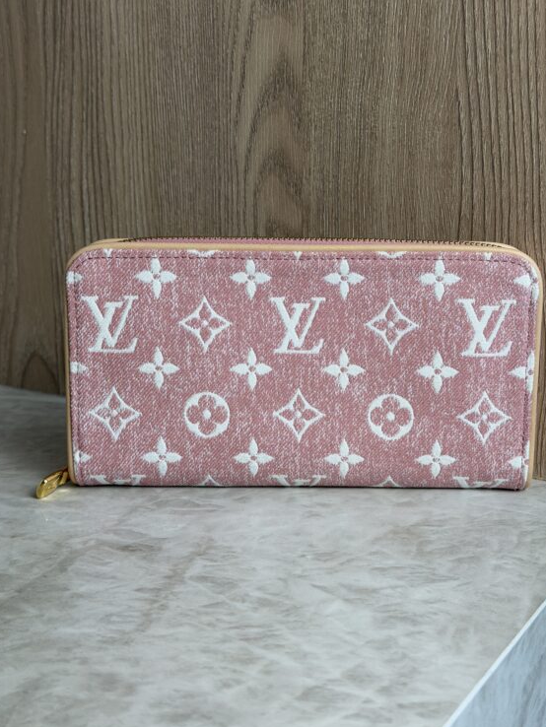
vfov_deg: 36.8
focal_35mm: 52
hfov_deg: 28.0
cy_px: 346
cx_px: 289
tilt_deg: -13.5
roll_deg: -0.5
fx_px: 1093
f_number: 1.78
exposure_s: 1/120
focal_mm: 6.76
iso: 50
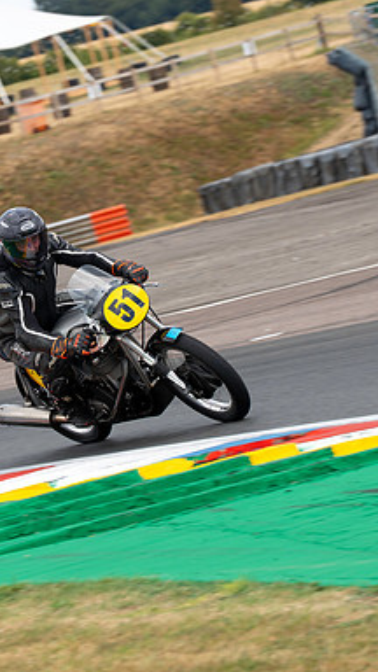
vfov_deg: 6.9
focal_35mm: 315
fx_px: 5613
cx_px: 98
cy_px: 322
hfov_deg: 3.9
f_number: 8
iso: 125
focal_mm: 178
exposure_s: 1/250
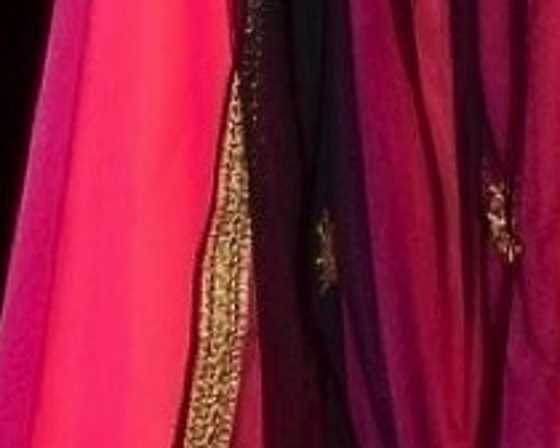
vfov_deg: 6.7
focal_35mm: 218
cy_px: -641
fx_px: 3613
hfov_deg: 8.5
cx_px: 1056
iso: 500
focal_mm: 18
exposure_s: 1/125
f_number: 9
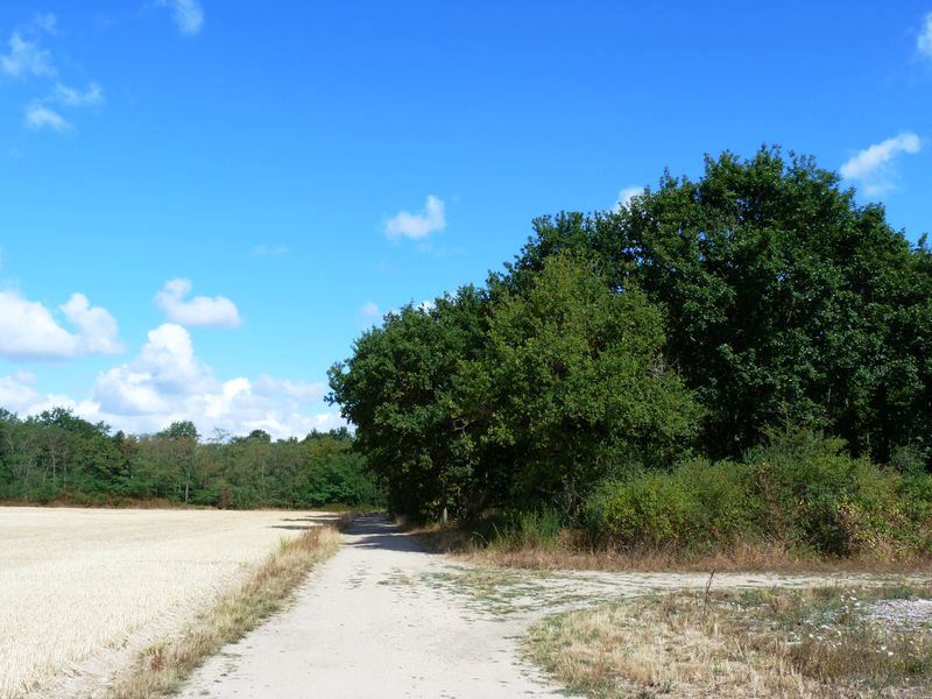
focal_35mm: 36
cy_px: 350
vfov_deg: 39.7
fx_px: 969
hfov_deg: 51.4
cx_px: 466
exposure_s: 1/320
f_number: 5.6
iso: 80
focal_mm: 6.5
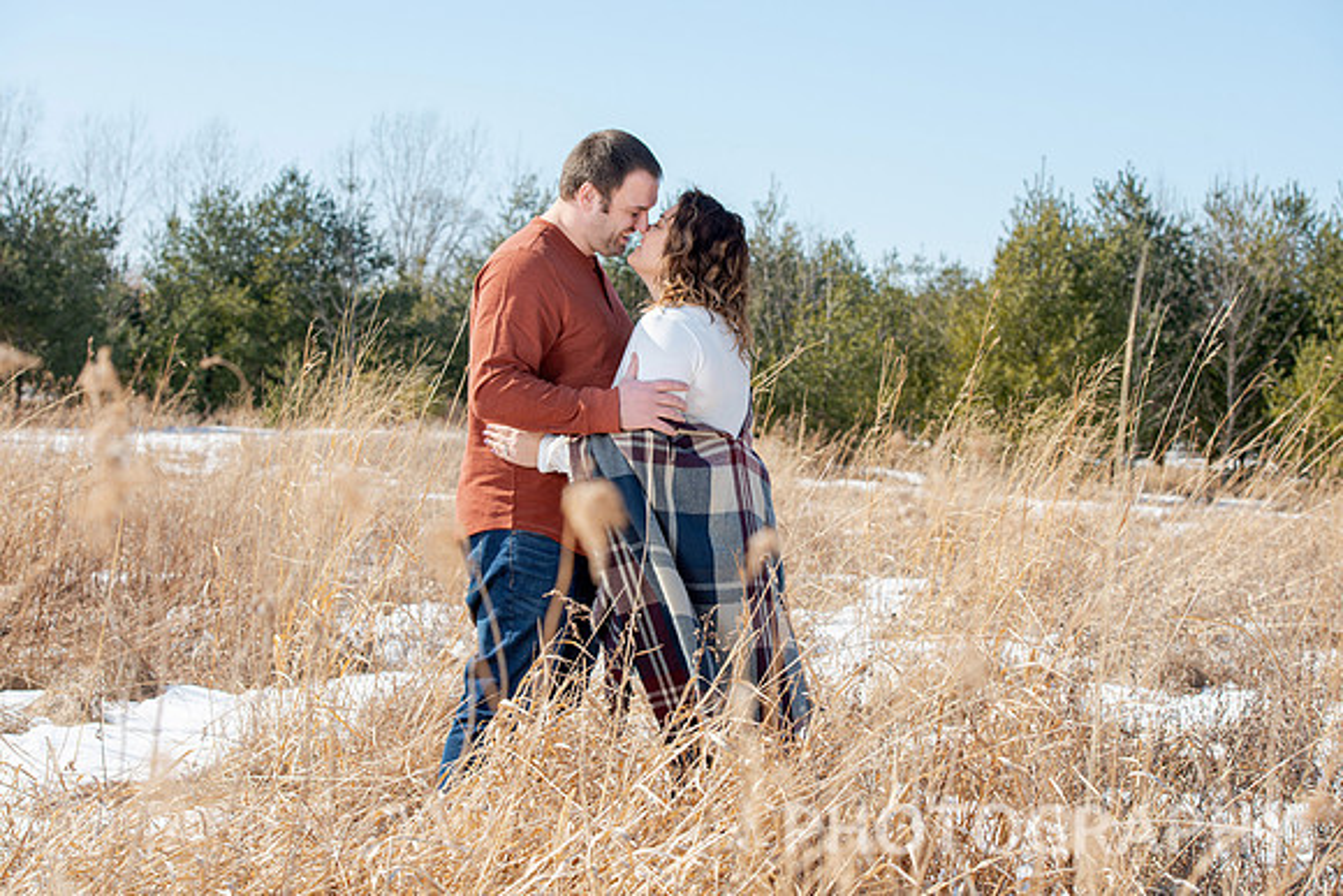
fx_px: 2612
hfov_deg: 28.8
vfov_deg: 19.5
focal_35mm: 70
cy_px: 448
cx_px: 672
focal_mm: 70
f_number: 8
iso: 100
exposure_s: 1/250
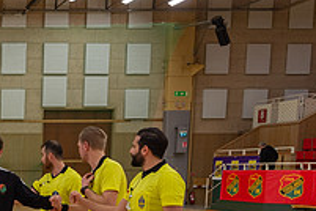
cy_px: 255
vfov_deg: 18.2
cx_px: -112
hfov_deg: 24.3
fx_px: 623
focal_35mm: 71
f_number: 4
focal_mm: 24
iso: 640
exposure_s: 1/320
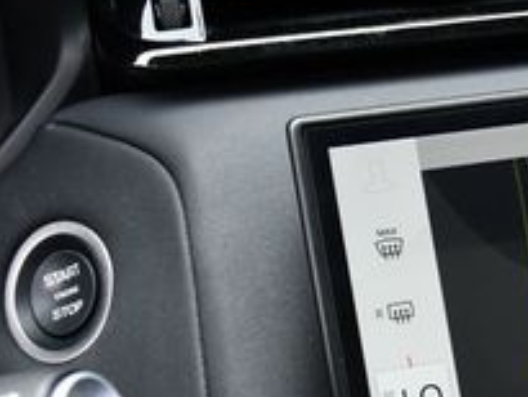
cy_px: 312
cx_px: 801
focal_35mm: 108
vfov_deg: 13.7
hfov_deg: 16.5
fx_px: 1648
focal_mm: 18
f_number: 5
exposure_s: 1/250
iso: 400
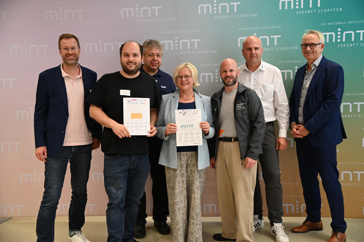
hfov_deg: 48.5
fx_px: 404
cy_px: 121
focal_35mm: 40
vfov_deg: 33.4
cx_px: 182
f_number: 4
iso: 1400
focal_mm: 40
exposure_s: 1/125
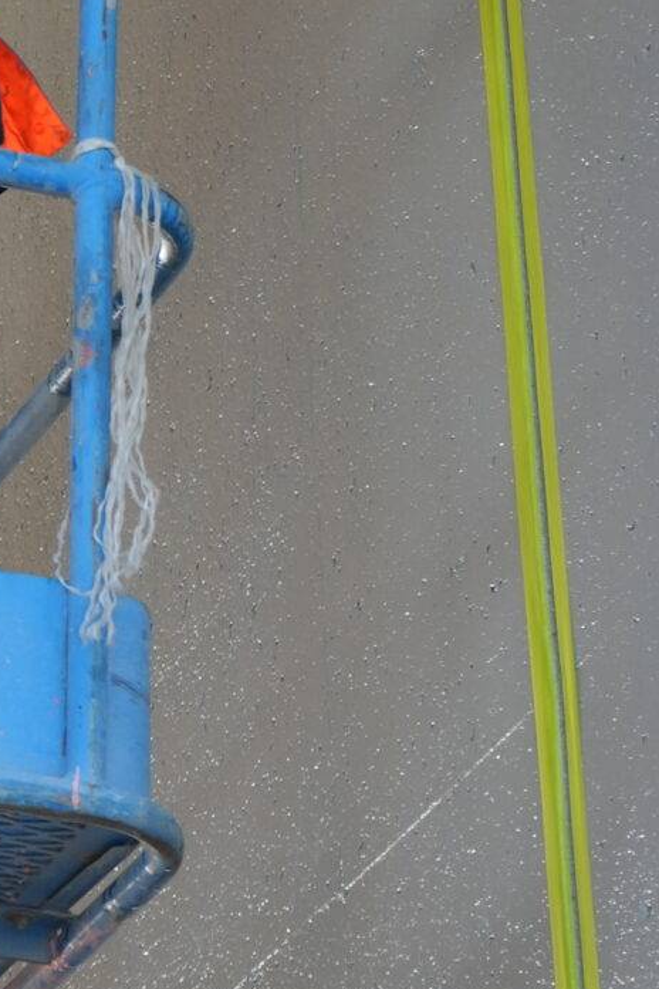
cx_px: 32
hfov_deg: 6.6
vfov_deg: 9.9
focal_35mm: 206
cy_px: -81
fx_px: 5656
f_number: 5
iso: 800
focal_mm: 56
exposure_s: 1/160
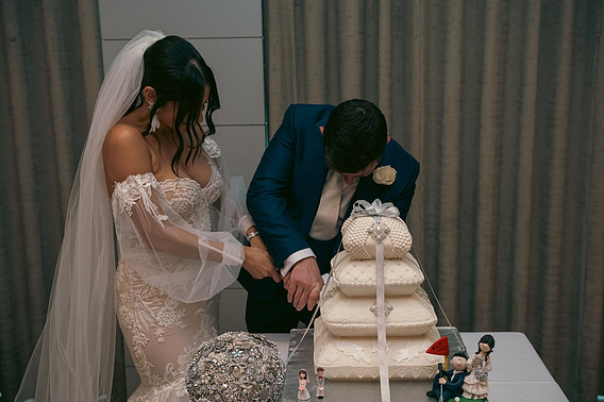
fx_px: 771
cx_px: 301
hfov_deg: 42.8
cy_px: 198
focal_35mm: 46
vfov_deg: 29.2
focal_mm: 45
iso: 800
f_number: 3.5
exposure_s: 1/160
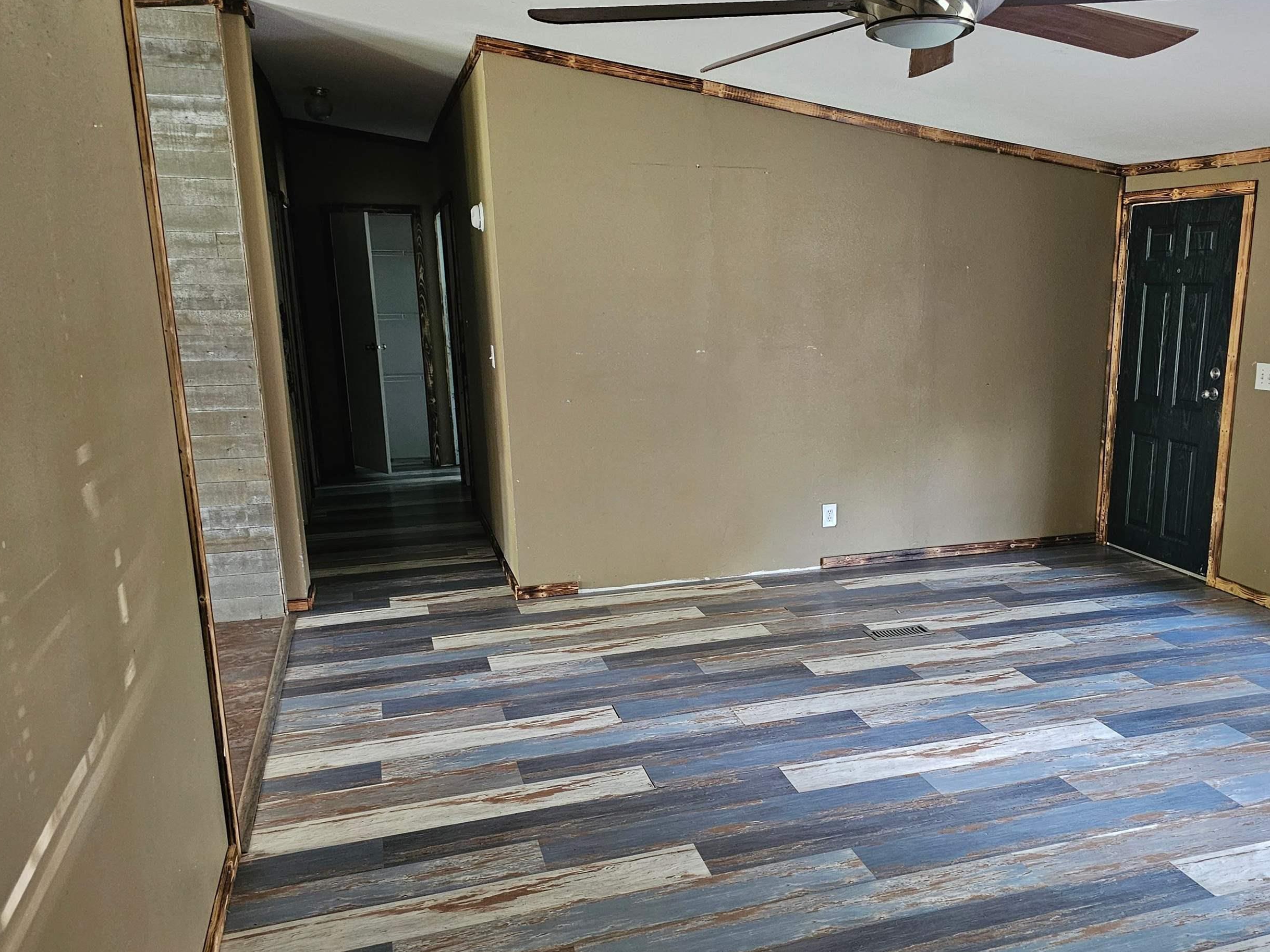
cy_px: 545
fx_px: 1064
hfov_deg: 61.1
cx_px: 762
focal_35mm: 29
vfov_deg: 48.1
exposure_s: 1/60
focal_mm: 6.3
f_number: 1.7
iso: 800
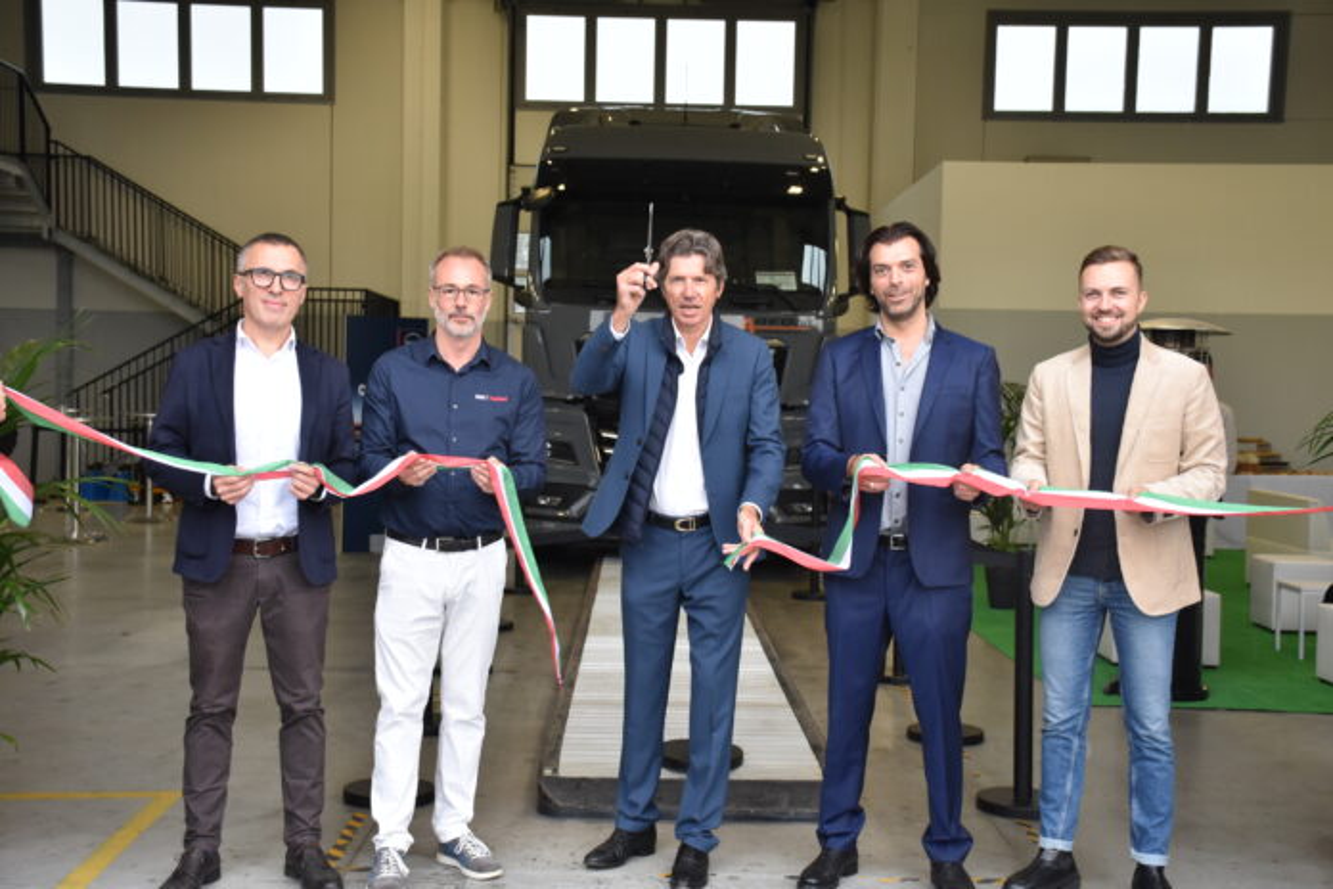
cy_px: 444
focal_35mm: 45
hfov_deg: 43.6
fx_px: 1666
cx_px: 666
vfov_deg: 29.9
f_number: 5.6
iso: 800
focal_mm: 30
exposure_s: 1/125
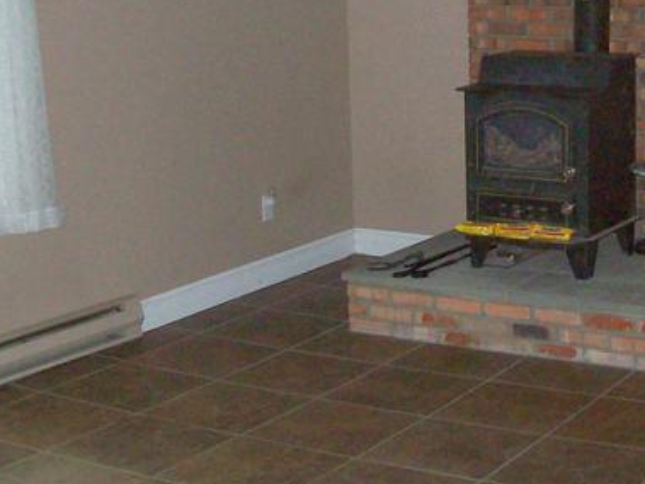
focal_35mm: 76
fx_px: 1416
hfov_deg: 25.3
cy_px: 203
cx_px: 502
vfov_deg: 19.4
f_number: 2.7
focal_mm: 6
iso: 200
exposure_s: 1/64
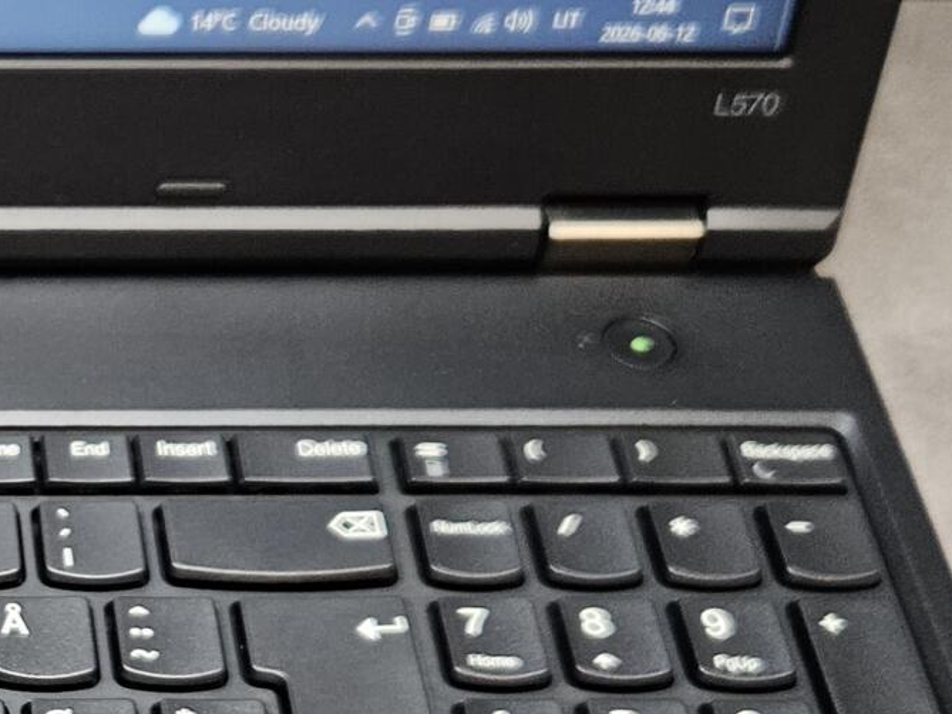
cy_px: 637
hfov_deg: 20.3
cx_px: -302
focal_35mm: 88
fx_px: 2421
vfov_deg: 16.6
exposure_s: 1/200
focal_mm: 5.4
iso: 400
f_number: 1.8
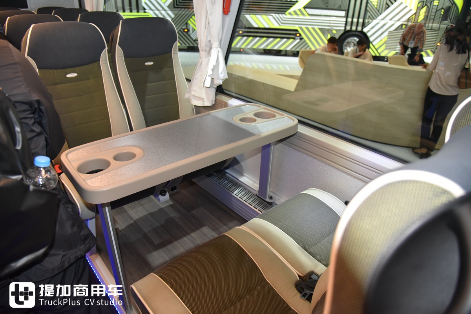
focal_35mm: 24
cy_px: 157
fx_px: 314
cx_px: 236
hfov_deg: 73.7
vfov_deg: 53.1
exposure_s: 1/60
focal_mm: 24
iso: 3200
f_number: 4
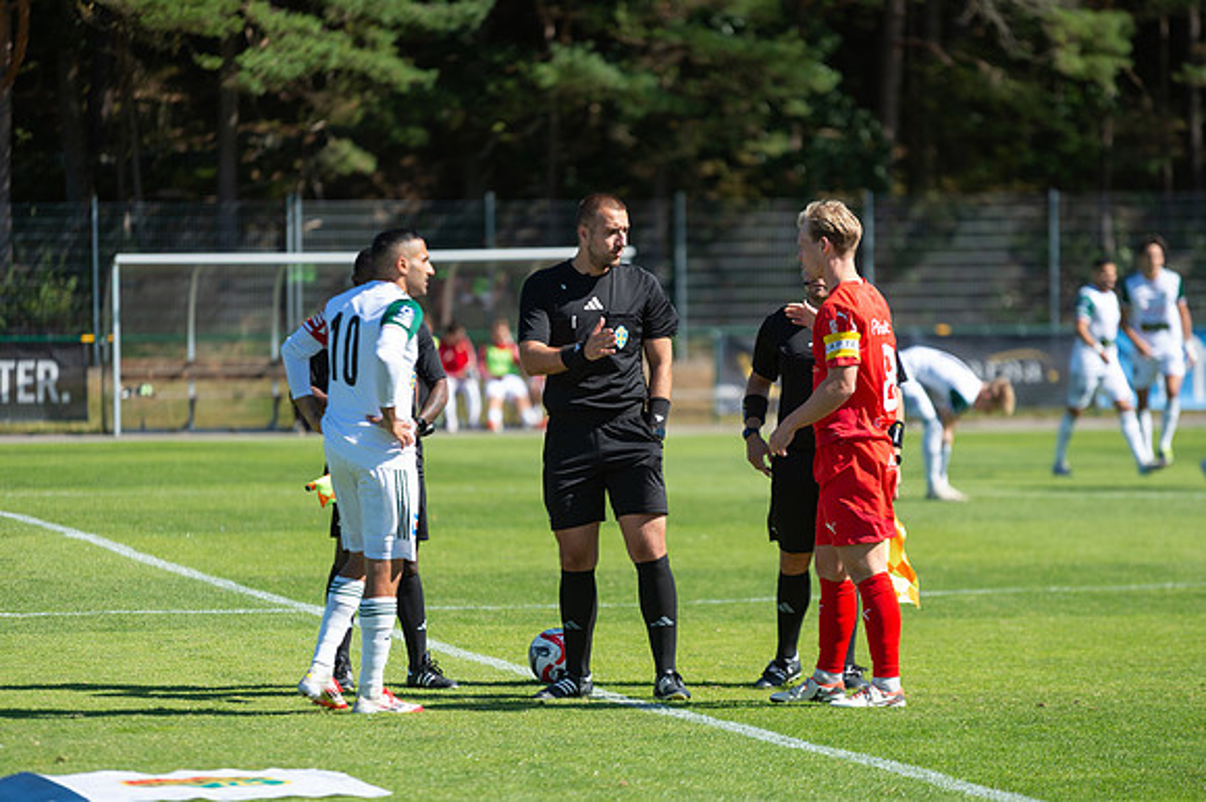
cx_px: 603
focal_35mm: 200
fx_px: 6696
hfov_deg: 10.3
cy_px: 401
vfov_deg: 6.9
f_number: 3.2
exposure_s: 1/3200
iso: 400
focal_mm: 200
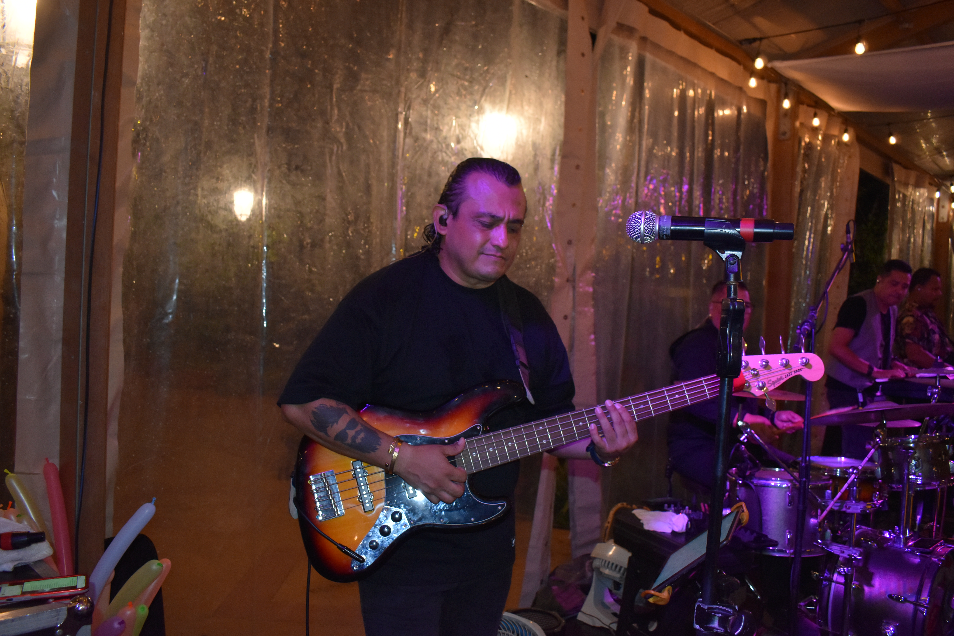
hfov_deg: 61.9
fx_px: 795
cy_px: 318
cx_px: 477
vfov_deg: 43.6
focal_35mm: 30
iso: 1100
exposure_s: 1/125
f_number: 3.5
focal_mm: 20
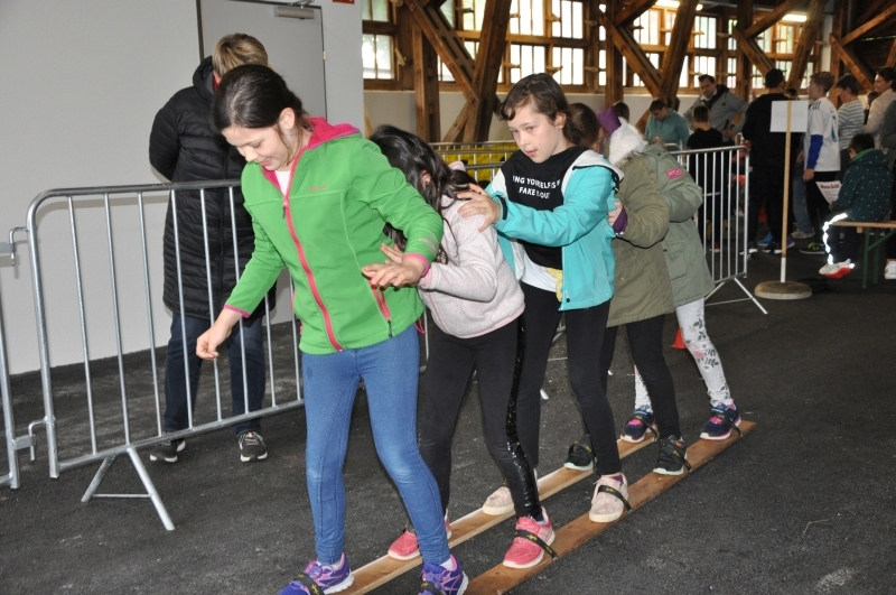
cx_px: 448
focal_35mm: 39
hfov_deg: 49.6
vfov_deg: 34.1
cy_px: 298
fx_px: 969
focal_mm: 26
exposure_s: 1/60
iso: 800
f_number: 4
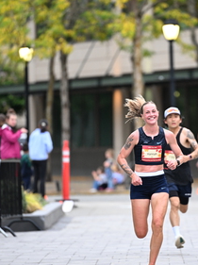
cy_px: 130
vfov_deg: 5.3
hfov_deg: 3.9
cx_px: 165
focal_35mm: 377
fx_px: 2882
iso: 1600
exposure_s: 1/800
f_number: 2.8
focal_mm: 200
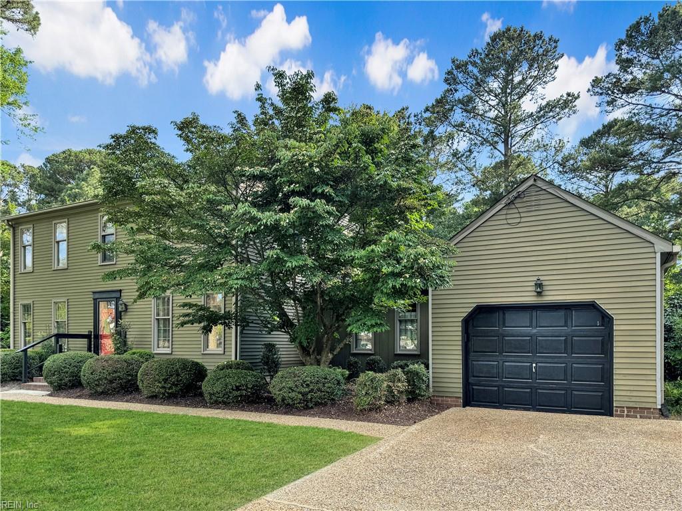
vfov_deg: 56.8
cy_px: 256
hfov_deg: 71.6
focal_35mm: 24
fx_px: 473
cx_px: 341
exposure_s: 1/1010
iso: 80
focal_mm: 6.76
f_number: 1.78
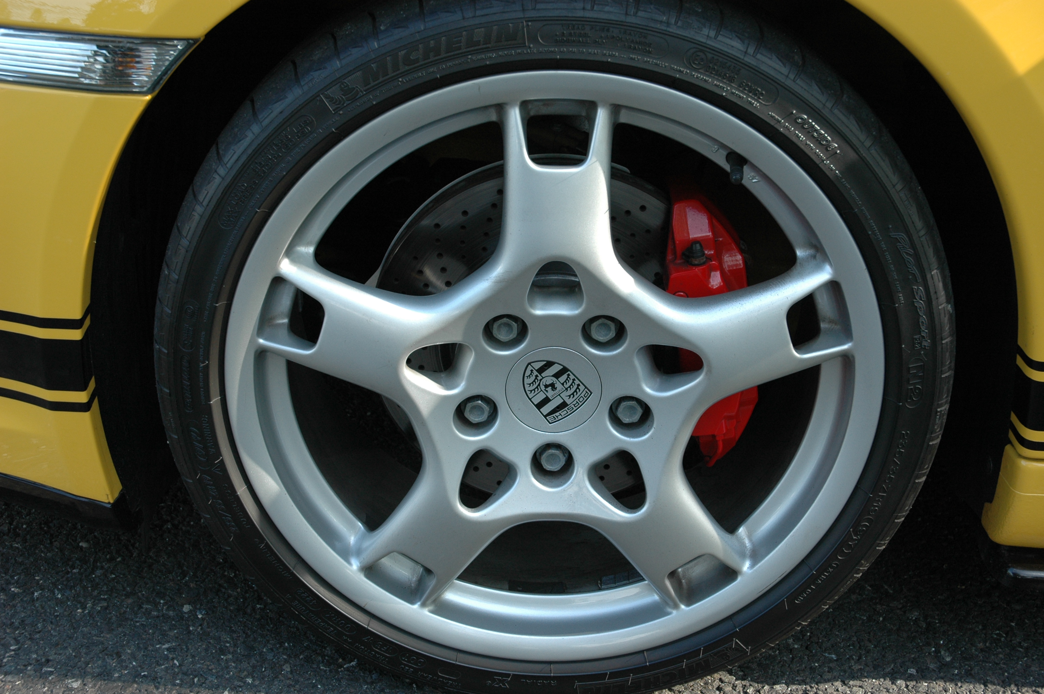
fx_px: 1260
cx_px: 522
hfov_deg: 45.0
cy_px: 347
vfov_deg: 30.8
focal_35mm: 44
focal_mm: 29
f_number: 5.6
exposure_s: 1/125
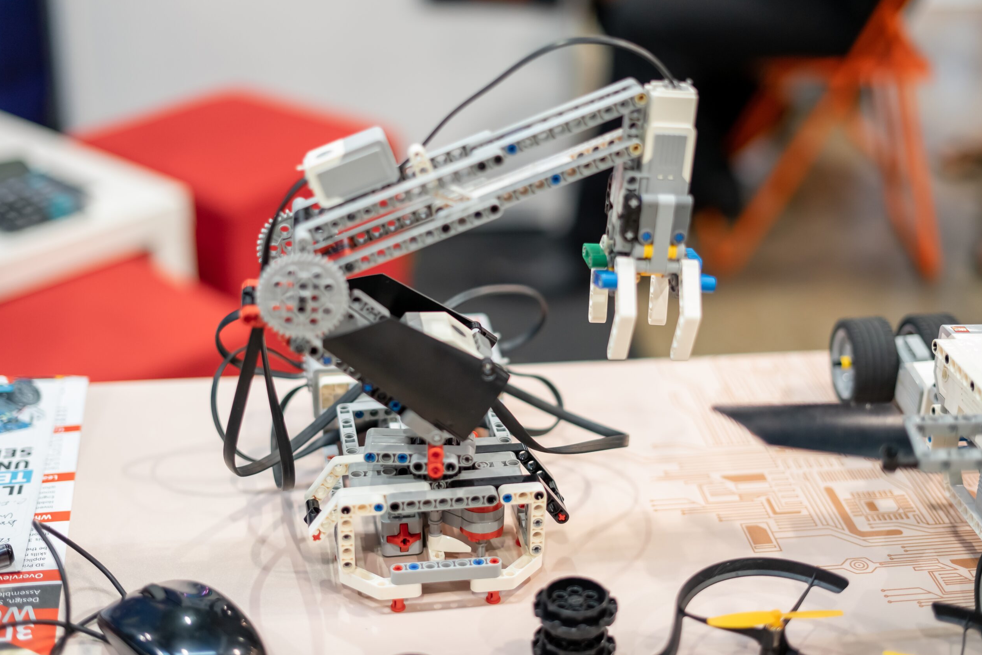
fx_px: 1391
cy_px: 333
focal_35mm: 51
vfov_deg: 26.5
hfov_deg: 38.9
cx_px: 493
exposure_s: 1/125
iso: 1250
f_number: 2
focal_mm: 50
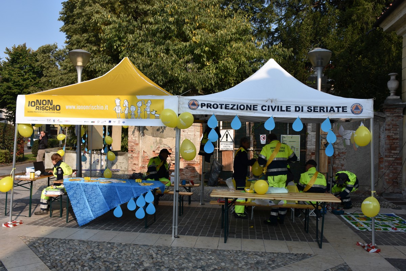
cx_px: 203
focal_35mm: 33
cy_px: 136
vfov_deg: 40.0
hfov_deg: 57.2
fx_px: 372
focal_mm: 22
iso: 100
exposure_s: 1/200
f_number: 7.1
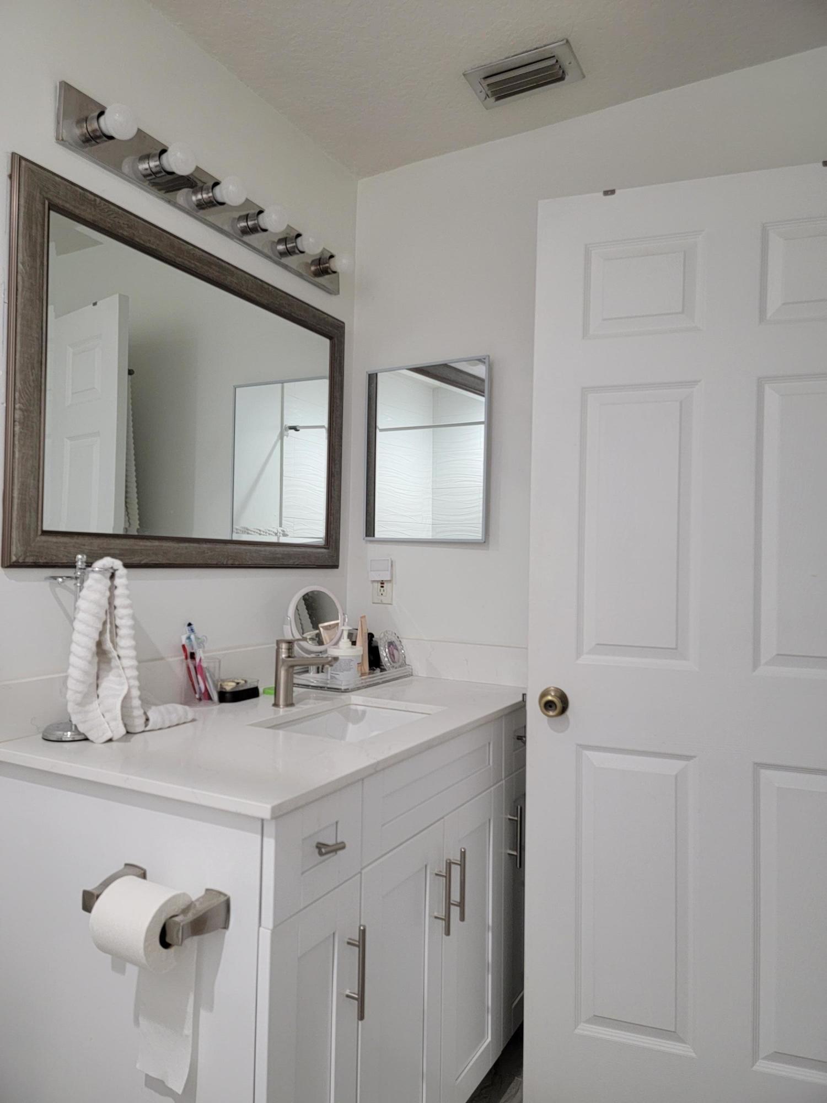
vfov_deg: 71.6
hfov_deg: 56.8
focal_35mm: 24
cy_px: 552
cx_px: 414
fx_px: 765
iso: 250
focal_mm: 6.7
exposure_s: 1/59
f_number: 1.8
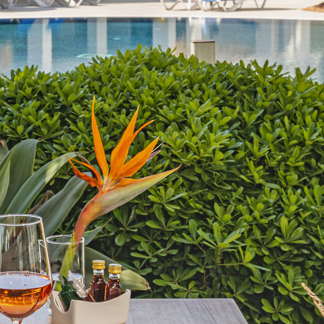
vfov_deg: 14.7
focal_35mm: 118
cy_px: 233
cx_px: -23
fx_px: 1250
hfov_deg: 14.5
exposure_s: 1/25
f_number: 13
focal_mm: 36
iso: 80
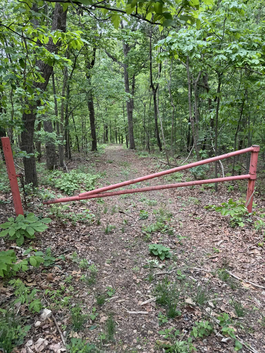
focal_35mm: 24
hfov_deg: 56.8
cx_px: 132
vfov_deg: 71.6
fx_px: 245
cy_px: 176
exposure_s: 1/287
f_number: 1.8
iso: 64
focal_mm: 6.8
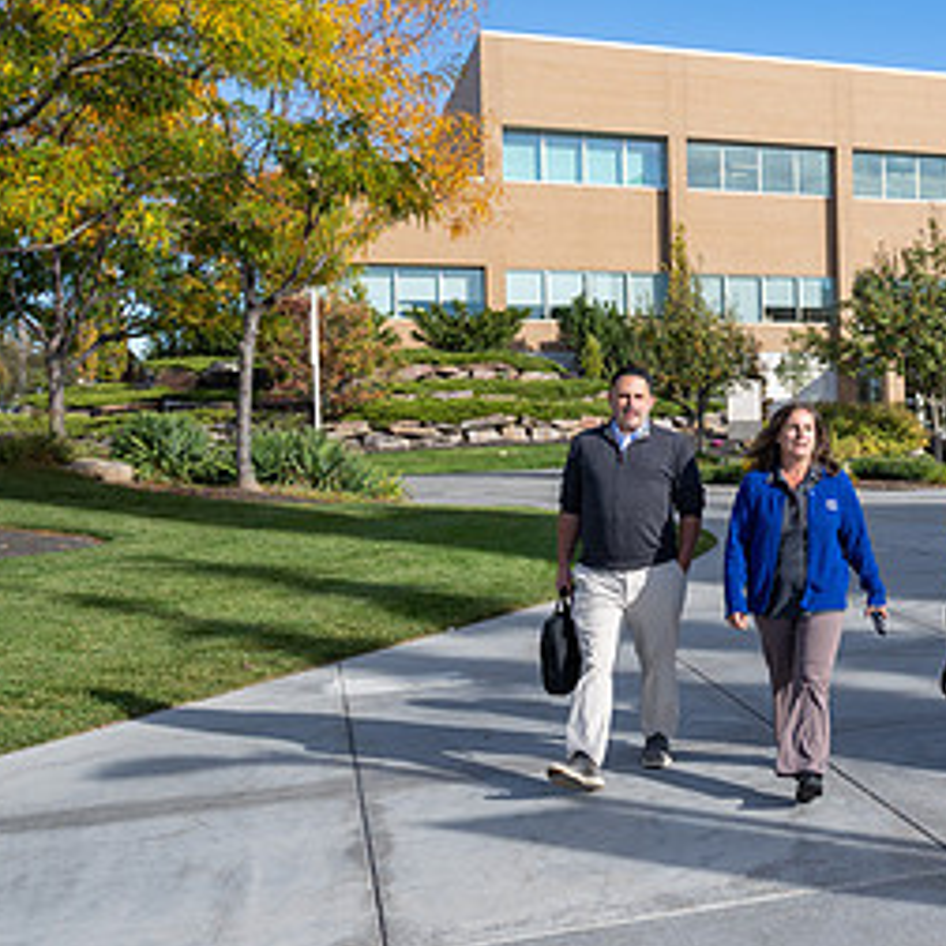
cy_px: 448
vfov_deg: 36.1
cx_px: 1002
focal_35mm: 47
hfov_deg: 32.4
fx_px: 1453
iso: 100
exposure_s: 1/1000
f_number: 4
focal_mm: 24
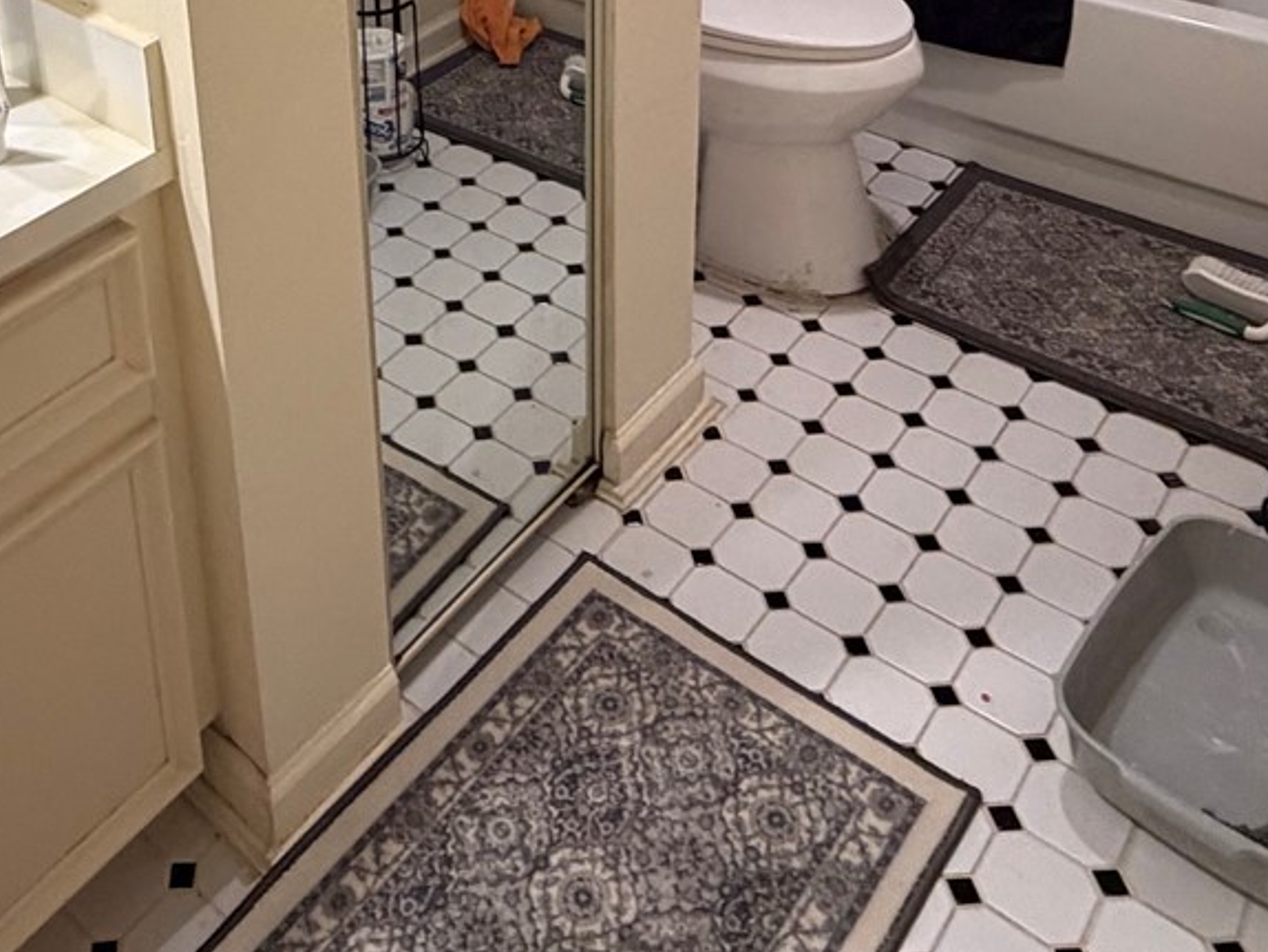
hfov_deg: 46.4
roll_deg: +3.5
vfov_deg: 31.4
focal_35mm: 39
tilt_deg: -19.8
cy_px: -163
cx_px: 338
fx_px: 1429
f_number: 2.2
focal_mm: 2.22
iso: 320
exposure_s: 1/60
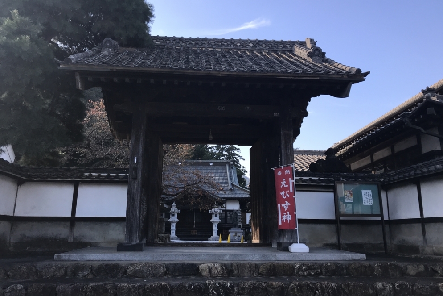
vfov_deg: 43.6
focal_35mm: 30
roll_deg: -0.4
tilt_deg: +16.2
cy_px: 141
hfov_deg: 61.9
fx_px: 369
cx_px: 225
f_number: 1.8
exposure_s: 1/626
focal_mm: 3.99
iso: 20
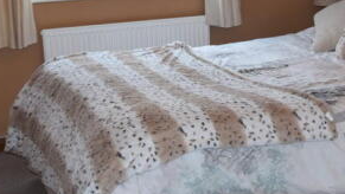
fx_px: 615
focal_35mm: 67
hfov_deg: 30.8
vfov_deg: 17.9
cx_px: 259
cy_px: 59
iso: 800
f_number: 4.5
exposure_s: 1/80
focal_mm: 19
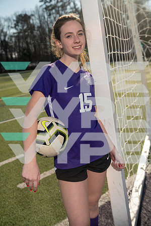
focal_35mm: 43
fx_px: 271
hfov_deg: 31.2
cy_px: 113
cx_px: 76
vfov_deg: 45.4
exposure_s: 1/250
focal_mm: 43
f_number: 4.5
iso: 200
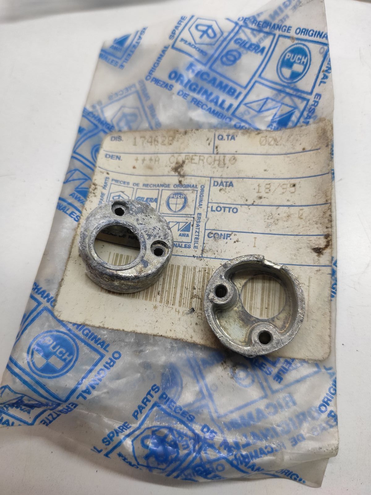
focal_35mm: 26
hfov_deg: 53.1
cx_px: 186
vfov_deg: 67.3
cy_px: 248
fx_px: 372
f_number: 1.75
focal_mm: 4.77
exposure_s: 1/100
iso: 328
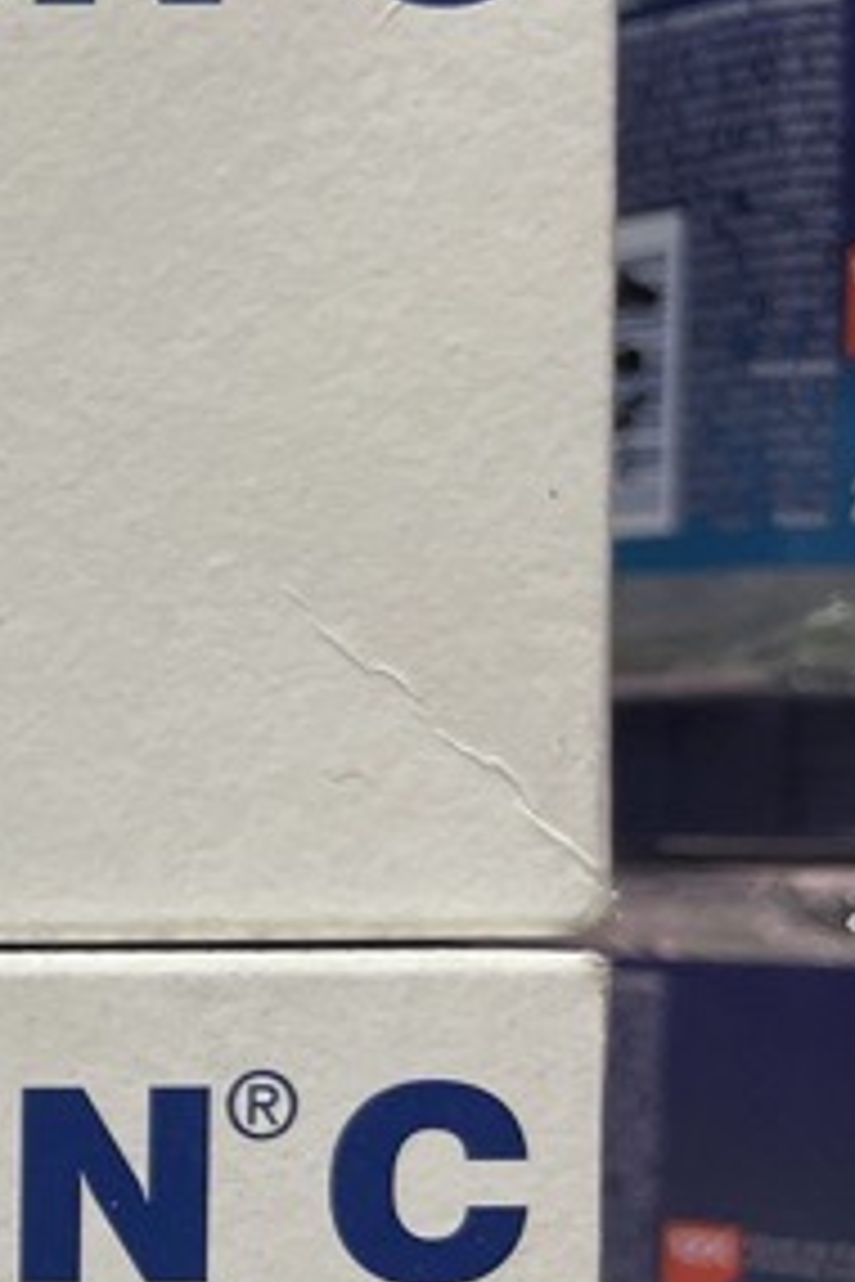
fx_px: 2707
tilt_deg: -4.6
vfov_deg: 26.4
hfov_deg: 15.0
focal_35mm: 76
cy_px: 891
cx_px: -806
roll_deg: +1.3
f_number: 1.6
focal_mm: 5.1
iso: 100
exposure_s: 1/60
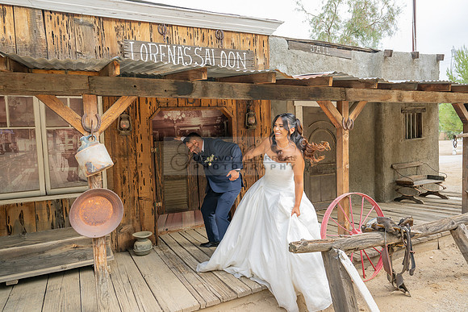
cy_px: 156
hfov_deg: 73.7
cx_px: 234
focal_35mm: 24
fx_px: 312
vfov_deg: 53.2
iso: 320
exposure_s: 1/160
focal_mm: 24
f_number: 3.5
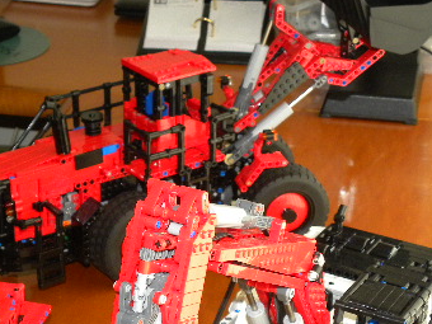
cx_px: 135
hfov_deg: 19.9
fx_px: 1223
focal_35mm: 98
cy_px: 267
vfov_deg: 15.0
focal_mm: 9.2
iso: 200
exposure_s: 1/30
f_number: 3.5
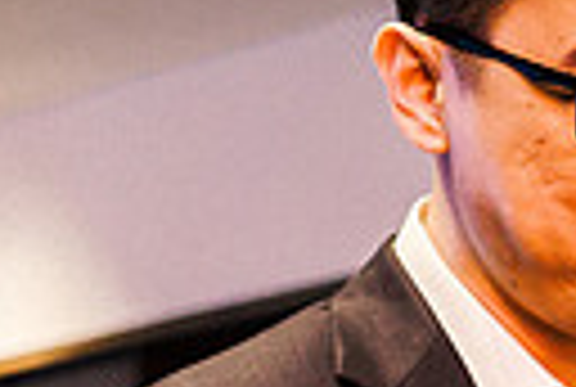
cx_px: 243
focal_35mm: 240
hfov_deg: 8.6
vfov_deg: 5.6
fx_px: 3849
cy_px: 772
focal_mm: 25
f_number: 2
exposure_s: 1/125
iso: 800
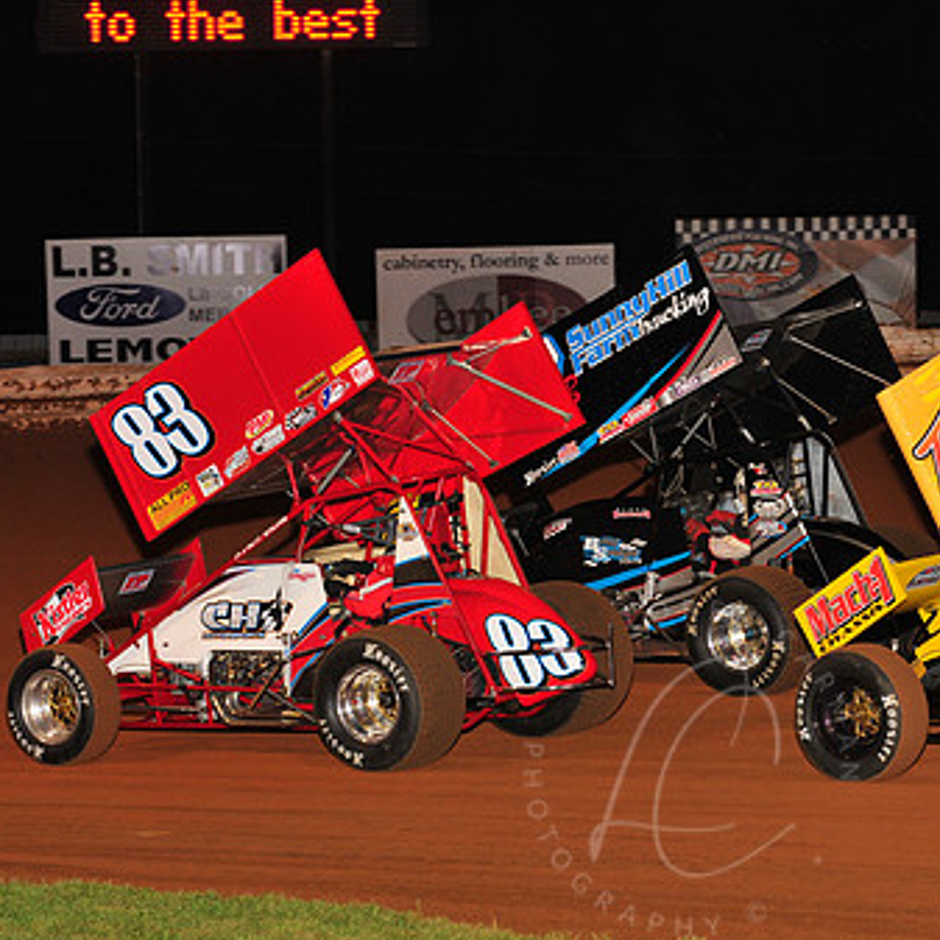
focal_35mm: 146
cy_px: 510
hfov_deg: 11.9
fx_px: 4485
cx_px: 689
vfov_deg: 12.0
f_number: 6.3
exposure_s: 1/320
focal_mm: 100
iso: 1000
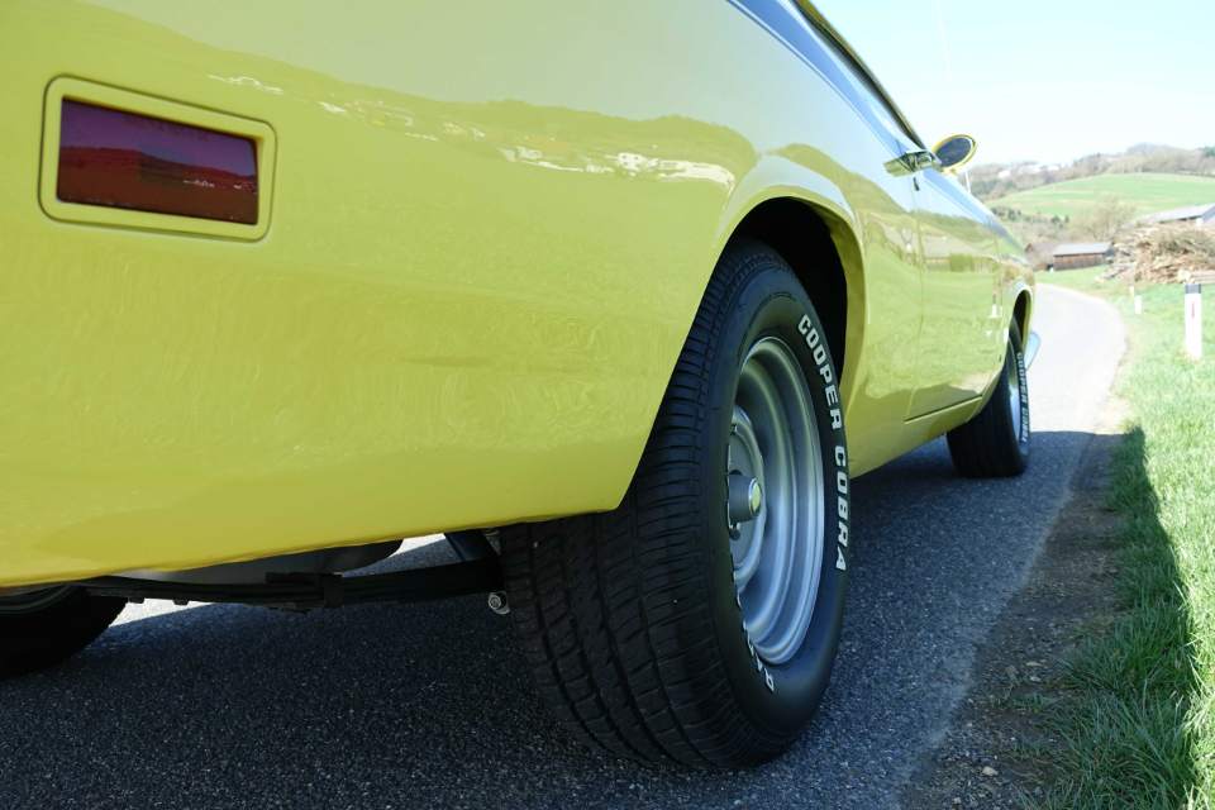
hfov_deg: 57.2
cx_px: 608
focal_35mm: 33
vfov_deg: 40.0
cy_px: 405
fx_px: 1114
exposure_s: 1/250
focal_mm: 12.2
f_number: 4
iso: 125
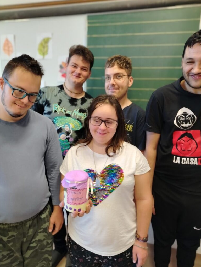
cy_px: 135
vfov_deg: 69.4
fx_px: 193
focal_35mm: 25
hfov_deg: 54.9
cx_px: 103
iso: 547
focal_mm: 5.25
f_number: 4
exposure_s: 1/33.3
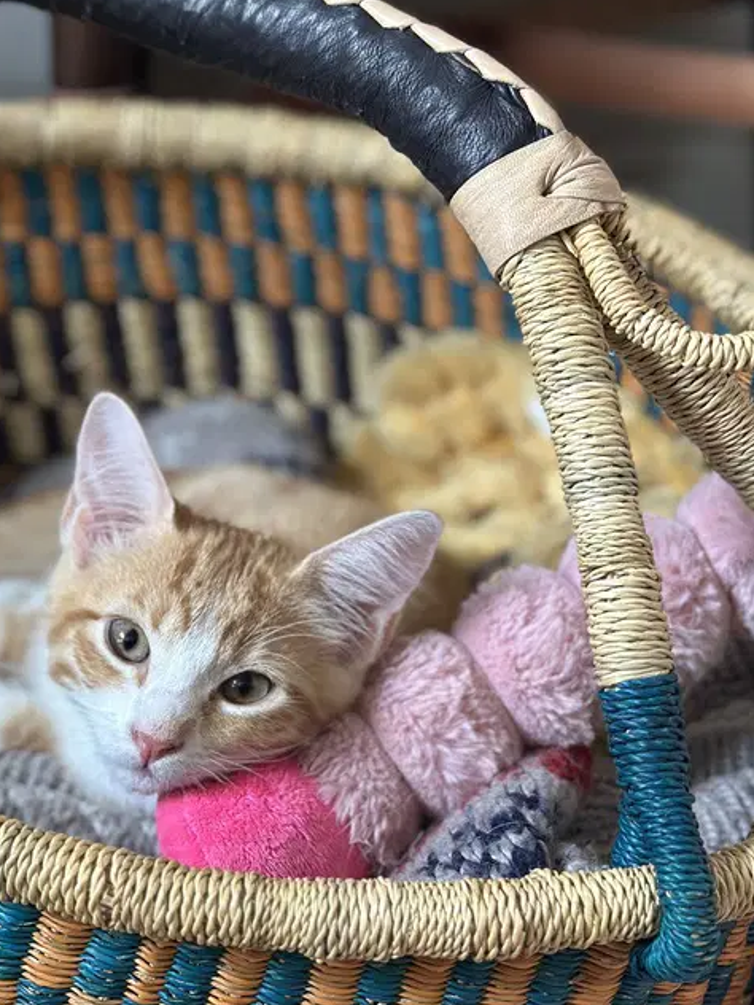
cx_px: 181
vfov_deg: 25.6
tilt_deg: -25.6
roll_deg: +2.5
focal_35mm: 76
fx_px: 2207
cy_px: 630
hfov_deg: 19.2
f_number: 1.78
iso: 250
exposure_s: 1/60
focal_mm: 6.86
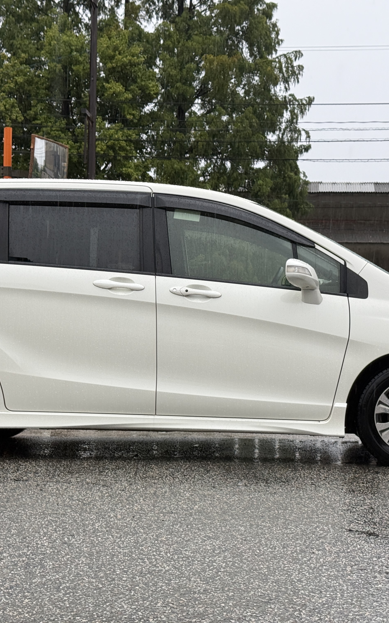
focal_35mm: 68
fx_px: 1153
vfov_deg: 30.2
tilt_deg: +1.4
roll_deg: -0.8
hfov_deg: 19.1
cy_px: 311
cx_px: 180
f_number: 1.78
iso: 50
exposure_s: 1/161
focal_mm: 6.76
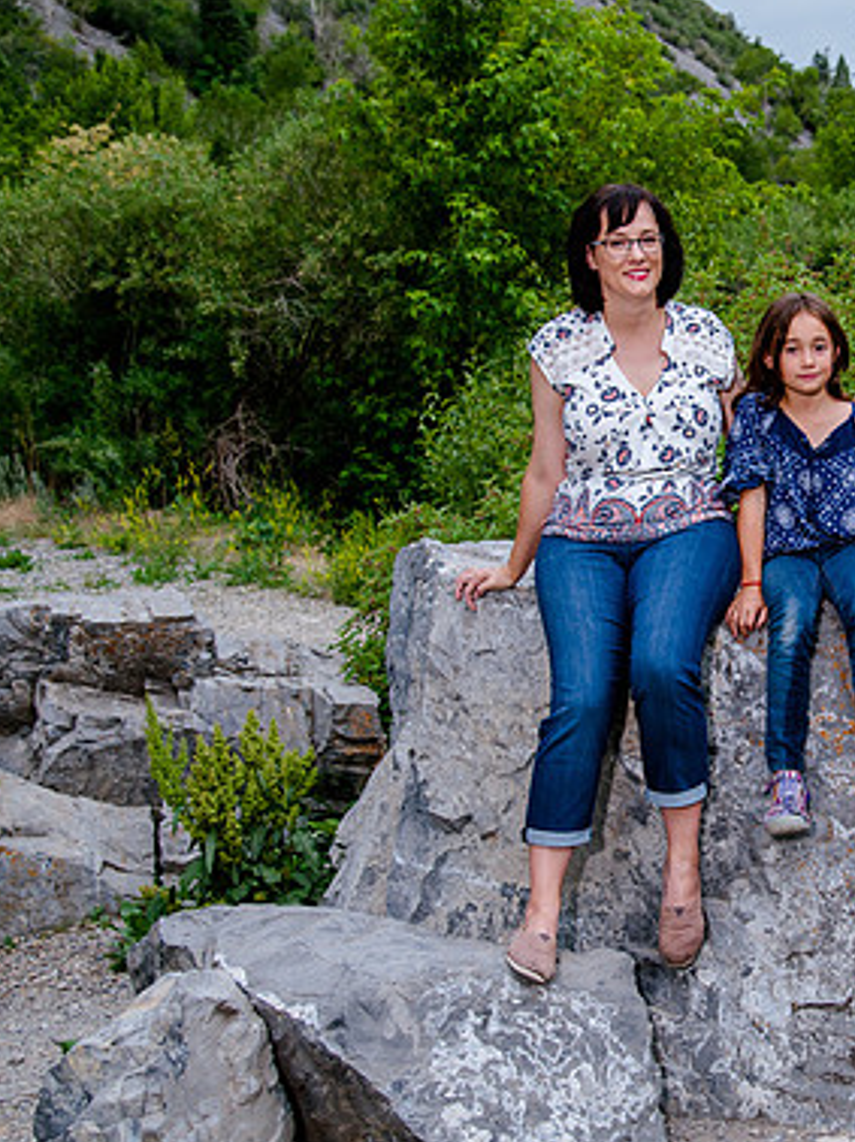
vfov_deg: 34.4
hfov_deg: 25.2
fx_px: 1846
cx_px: 792
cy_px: 541
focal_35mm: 56
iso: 400
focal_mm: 35
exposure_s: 1/250
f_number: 5
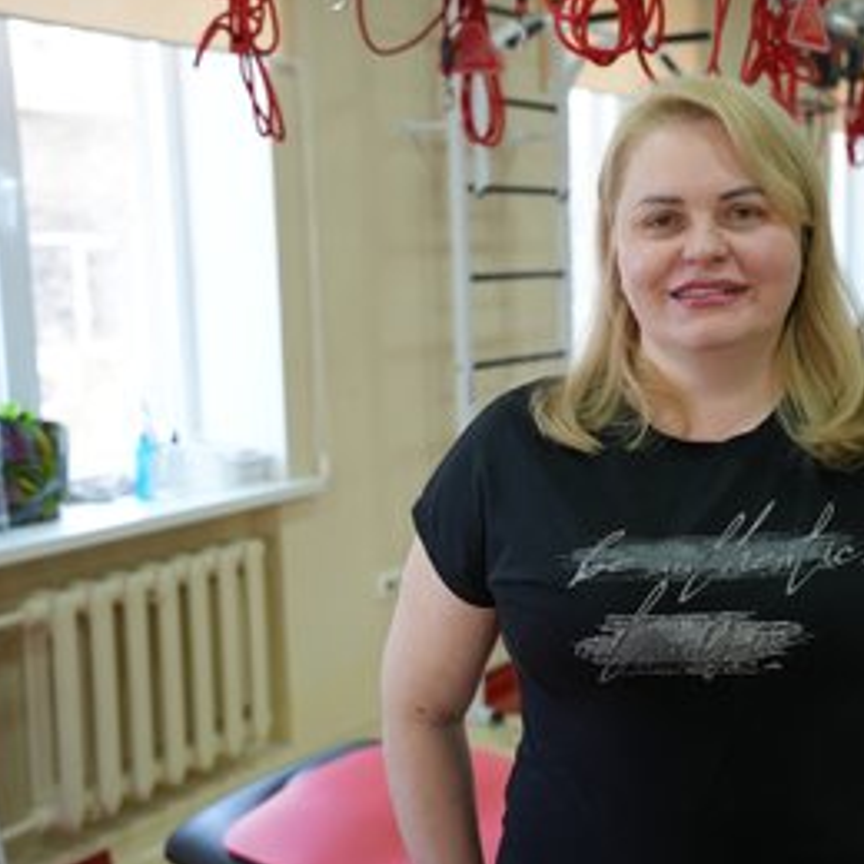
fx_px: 1327
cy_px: 430
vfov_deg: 36.1
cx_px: 575
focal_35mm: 47
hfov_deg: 35.7
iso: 800
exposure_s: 1/160
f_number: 4
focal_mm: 36
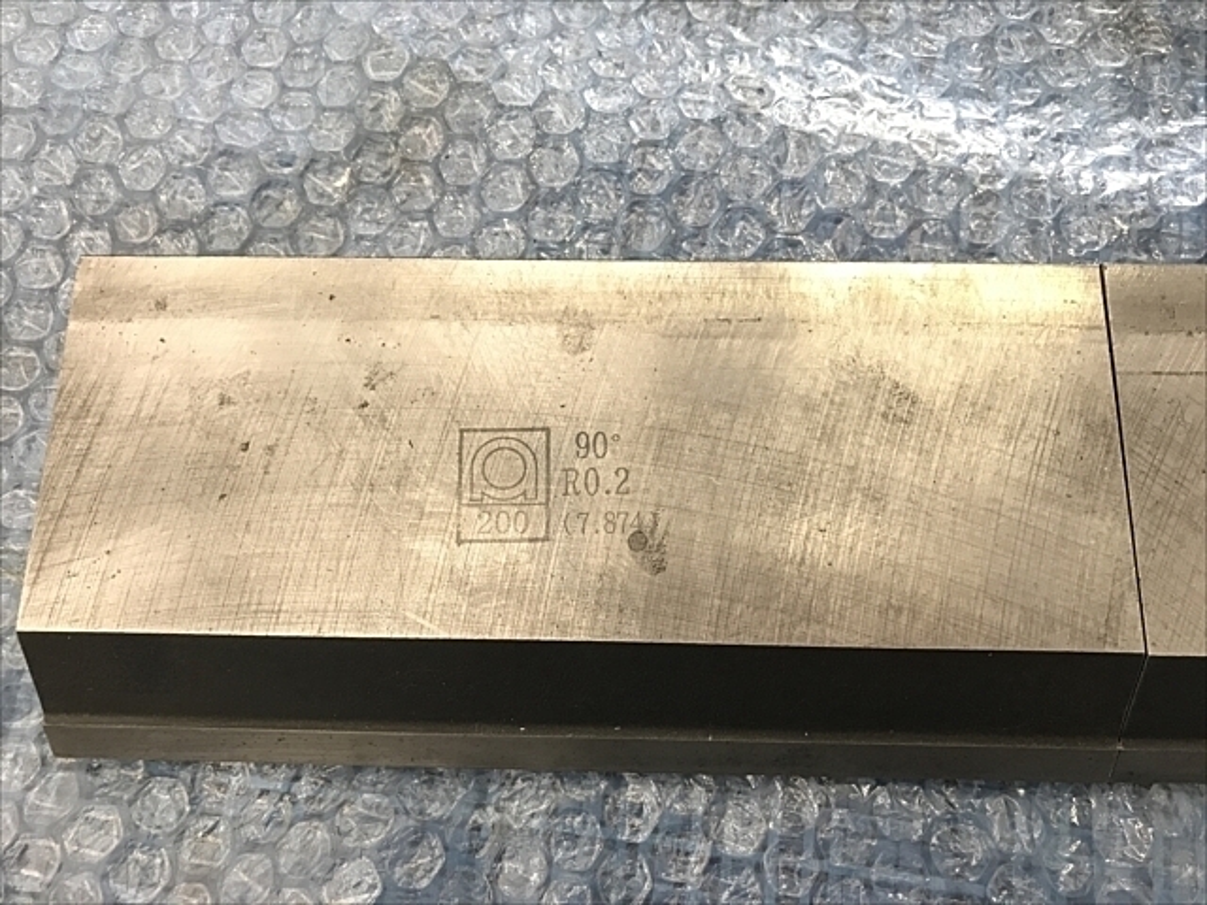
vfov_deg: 49.7
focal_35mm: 28
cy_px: 452
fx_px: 976
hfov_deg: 63.4
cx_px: 604
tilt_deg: -74.7
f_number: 1.8
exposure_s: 1/30
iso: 25
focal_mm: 3.99
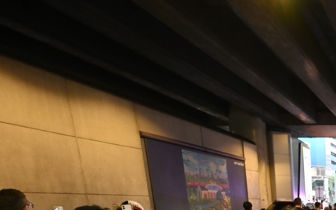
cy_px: 295
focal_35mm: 40
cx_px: 400
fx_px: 366
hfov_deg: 37.6
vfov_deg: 25.8
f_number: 4
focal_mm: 14
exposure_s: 1/60
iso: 800
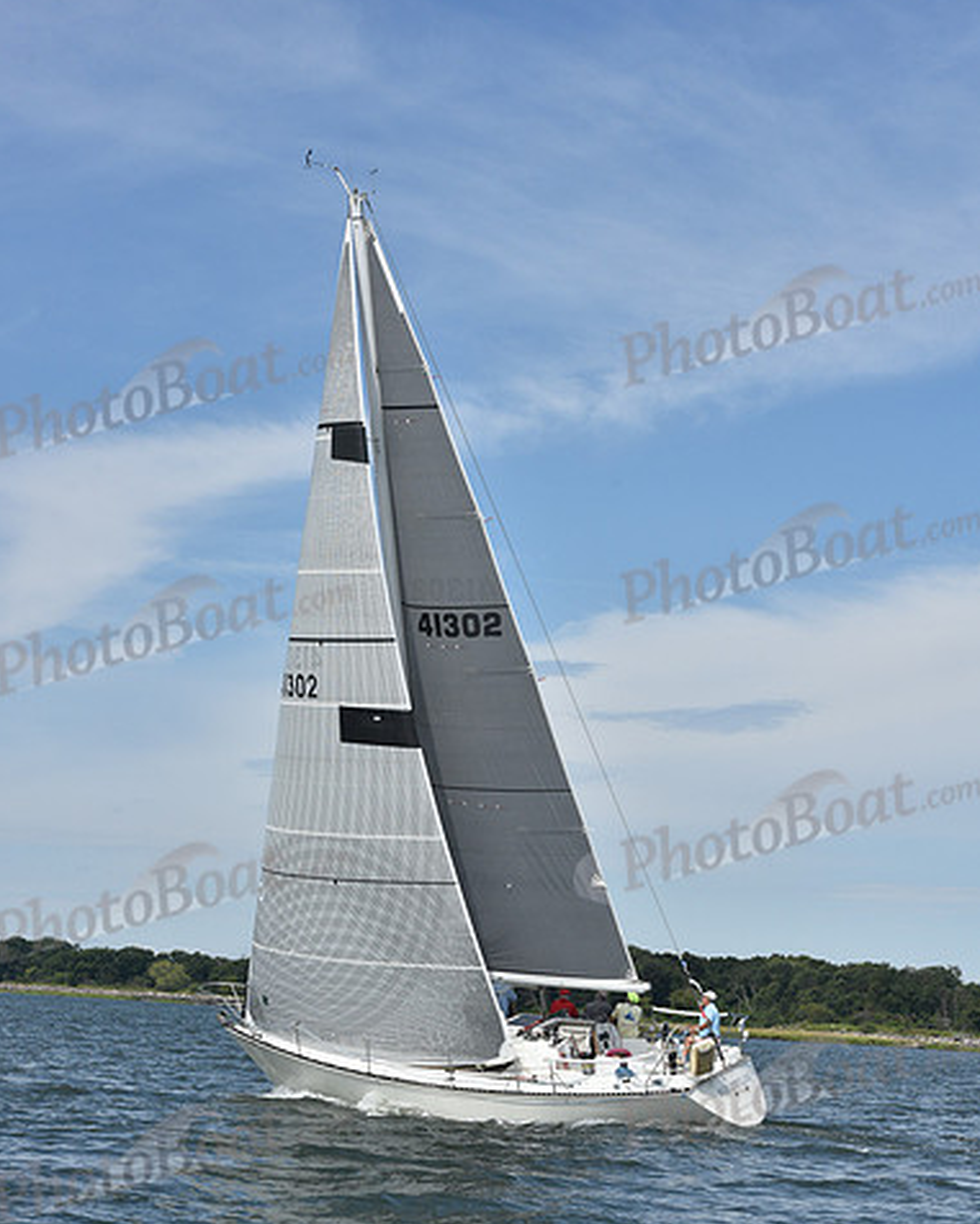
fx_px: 2899
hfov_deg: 19.2
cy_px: 728
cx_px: 487
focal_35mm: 80
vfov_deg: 23.8
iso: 320
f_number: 10
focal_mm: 70
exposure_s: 1/1000
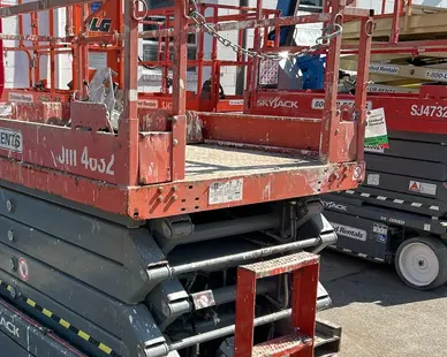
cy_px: 224
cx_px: 132
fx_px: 635
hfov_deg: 38.2
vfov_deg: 31.3
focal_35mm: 48
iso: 50
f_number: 1.5
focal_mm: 5.7
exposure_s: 1/1972
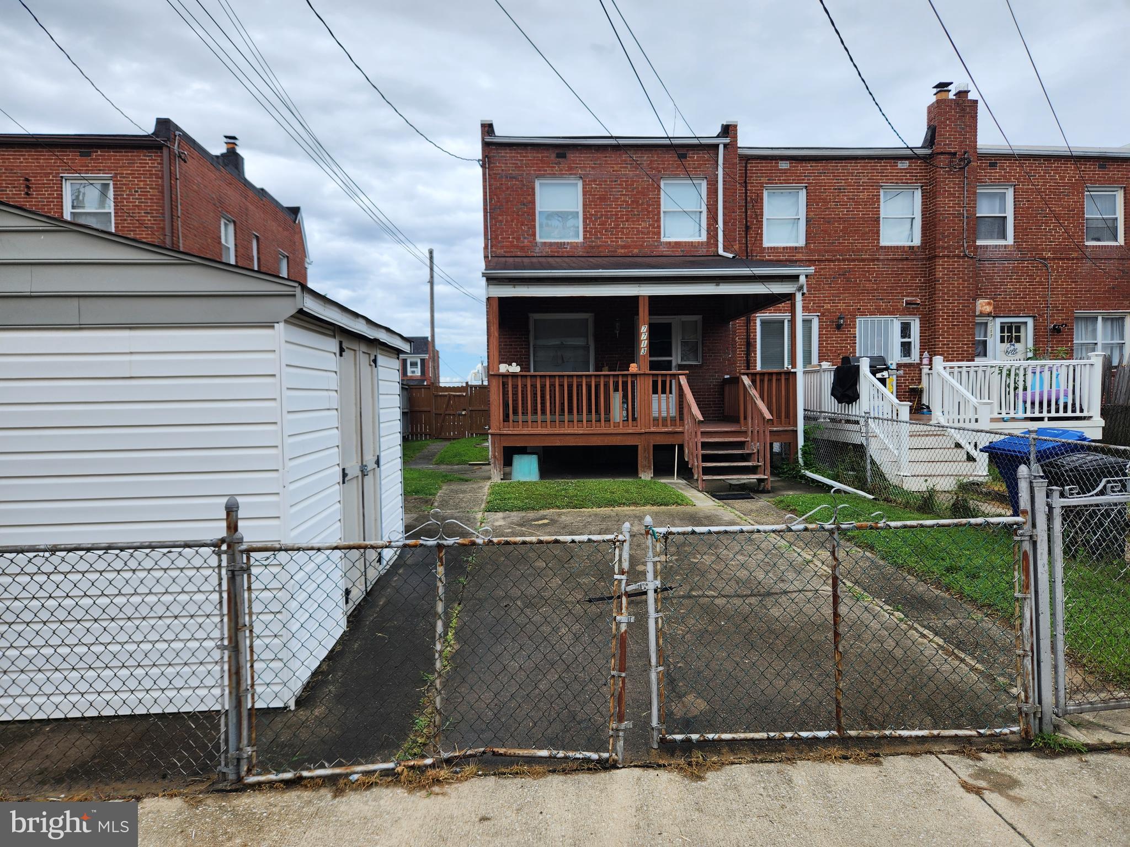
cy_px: 424
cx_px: 565
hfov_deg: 73.9
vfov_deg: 58.9
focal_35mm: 23
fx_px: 751
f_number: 1.8
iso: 20
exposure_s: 1/1538
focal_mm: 5.4
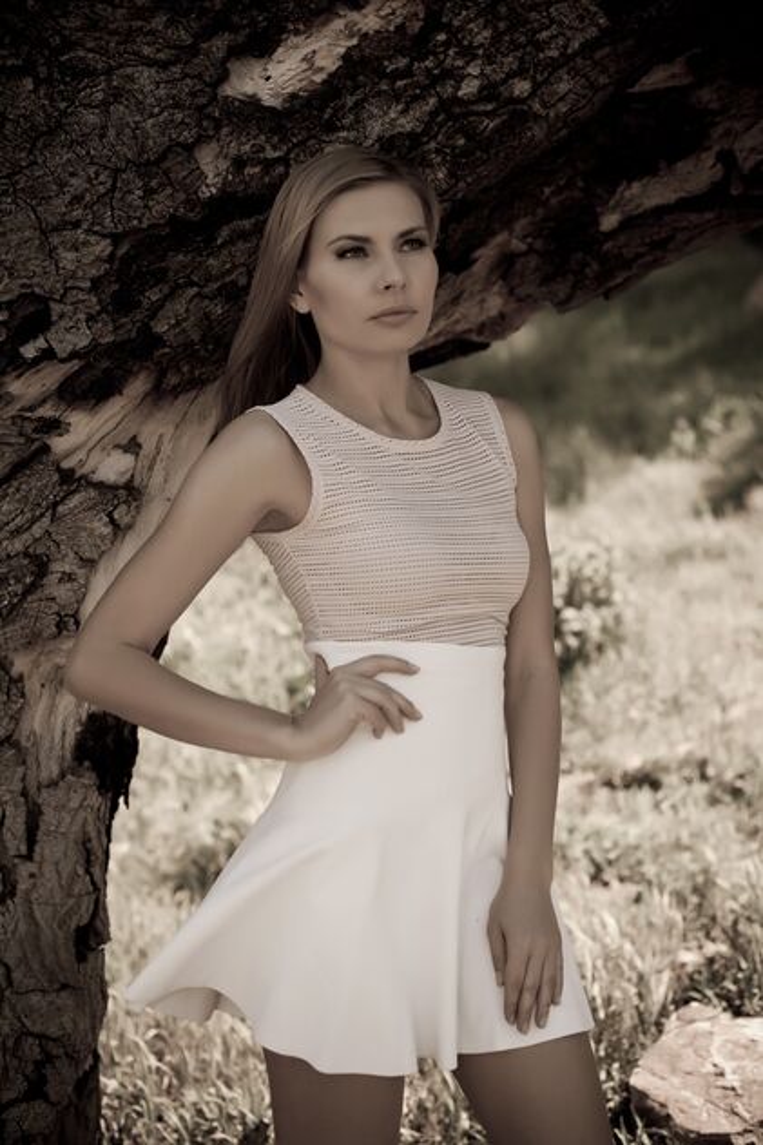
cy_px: 572
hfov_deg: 27.0
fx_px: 1590
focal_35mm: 50
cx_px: 382
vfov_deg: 39.6
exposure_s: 1/320
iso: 100
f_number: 3.2
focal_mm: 50
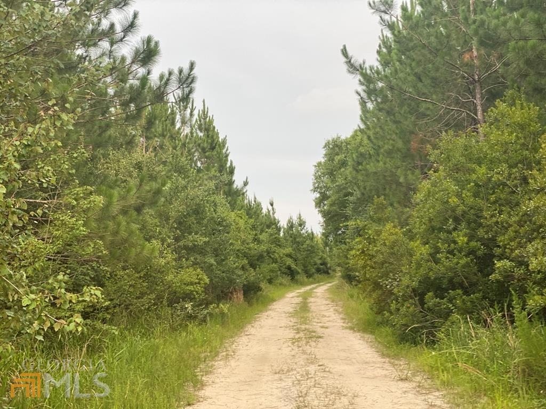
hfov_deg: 36.8
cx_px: 273
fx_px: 820
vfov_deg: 28.0
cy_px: 204
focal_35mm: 52
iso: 32
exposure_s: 1/122
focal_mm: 6
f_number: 2
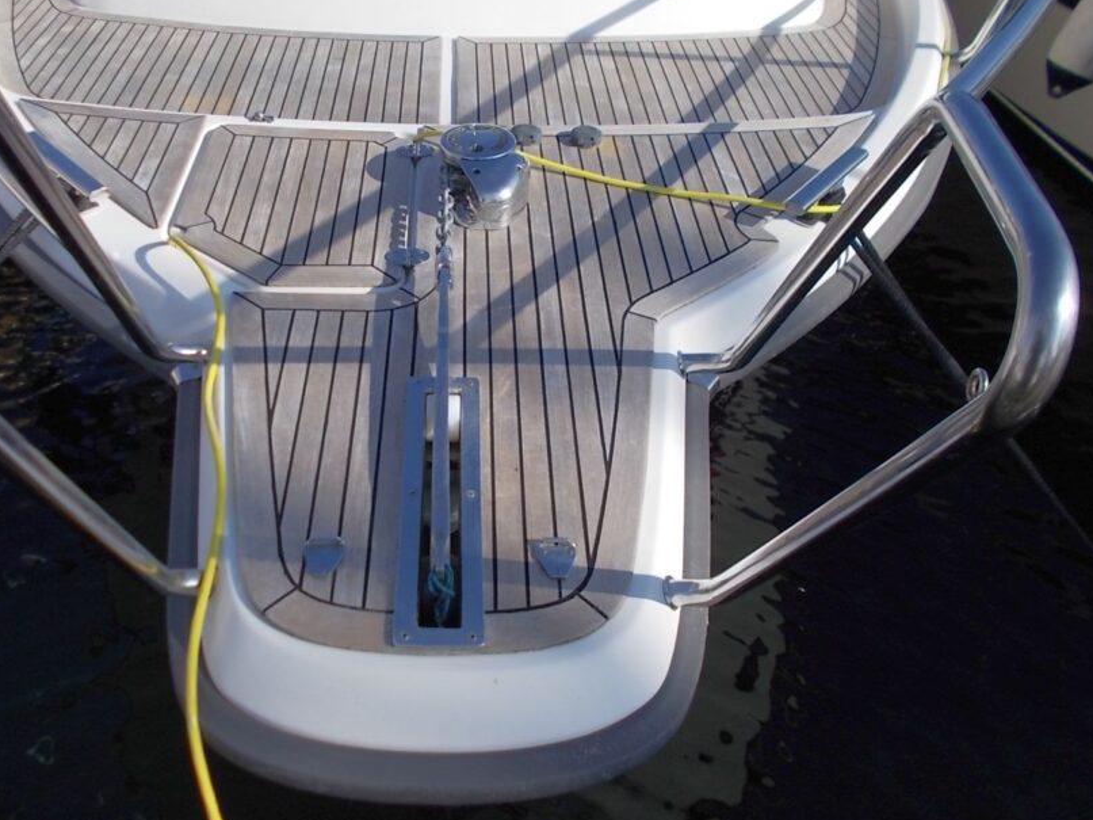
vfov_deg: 42.6
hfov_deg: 55.3
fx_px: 1042
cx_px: 493
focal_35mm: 33
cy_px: 309
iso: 80
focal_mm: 4.6
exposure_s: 1/200
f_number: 8
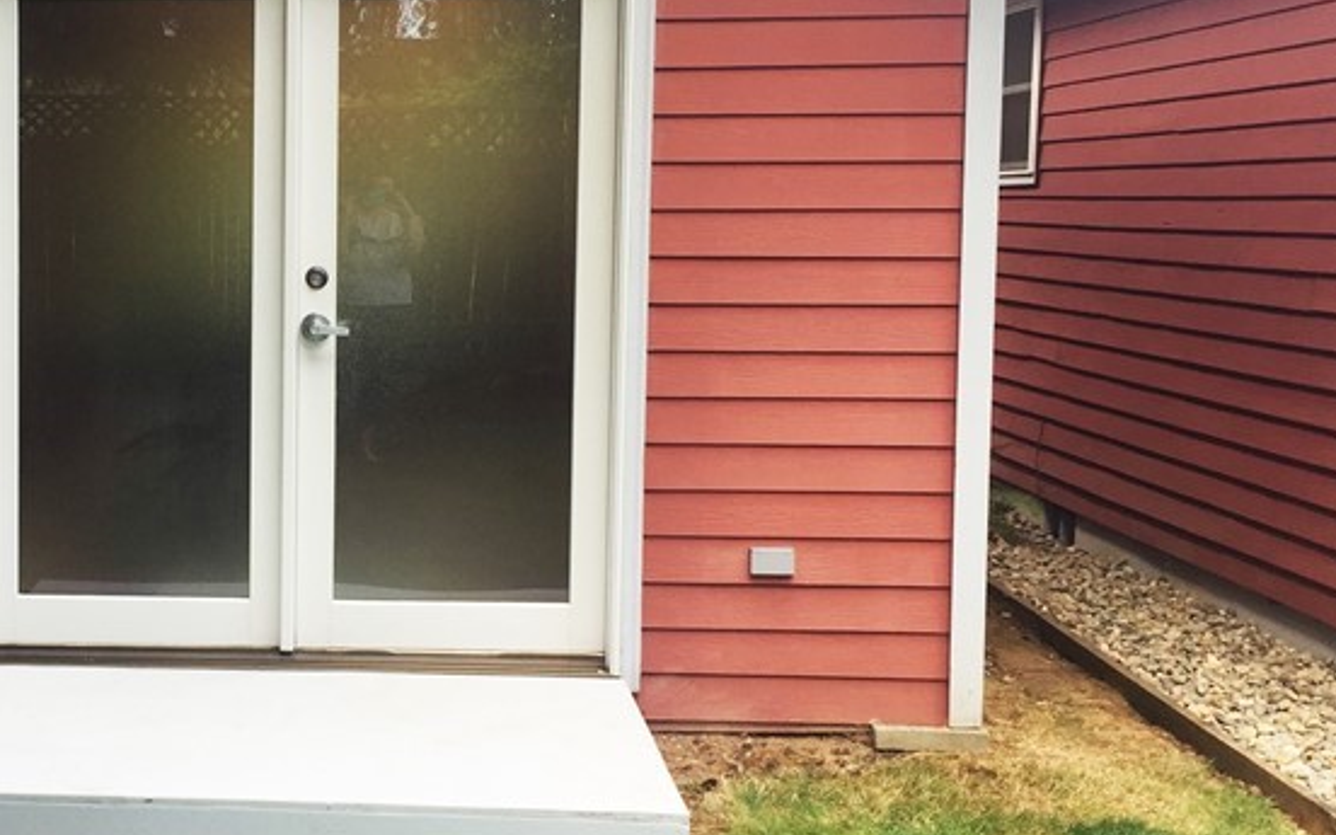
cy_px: 370
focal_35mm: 57
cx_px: 230
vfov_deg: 22.7
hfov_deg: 34.4
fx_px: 2075
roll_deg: -0.2
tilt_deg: -4.5
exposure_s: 1/180
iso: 32
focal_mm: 4.15
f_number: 2.2
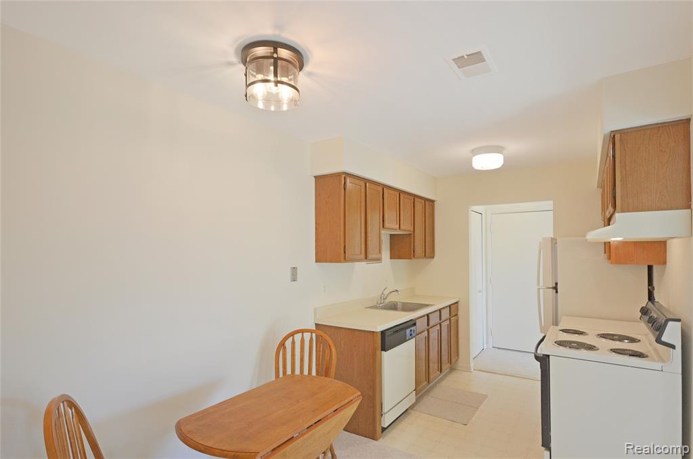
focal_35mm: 20
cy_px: 230
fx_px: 375
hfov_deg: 85.5
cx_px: 346
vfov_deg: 63.0
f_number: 5
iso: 400
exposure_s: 1/100
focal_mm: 13
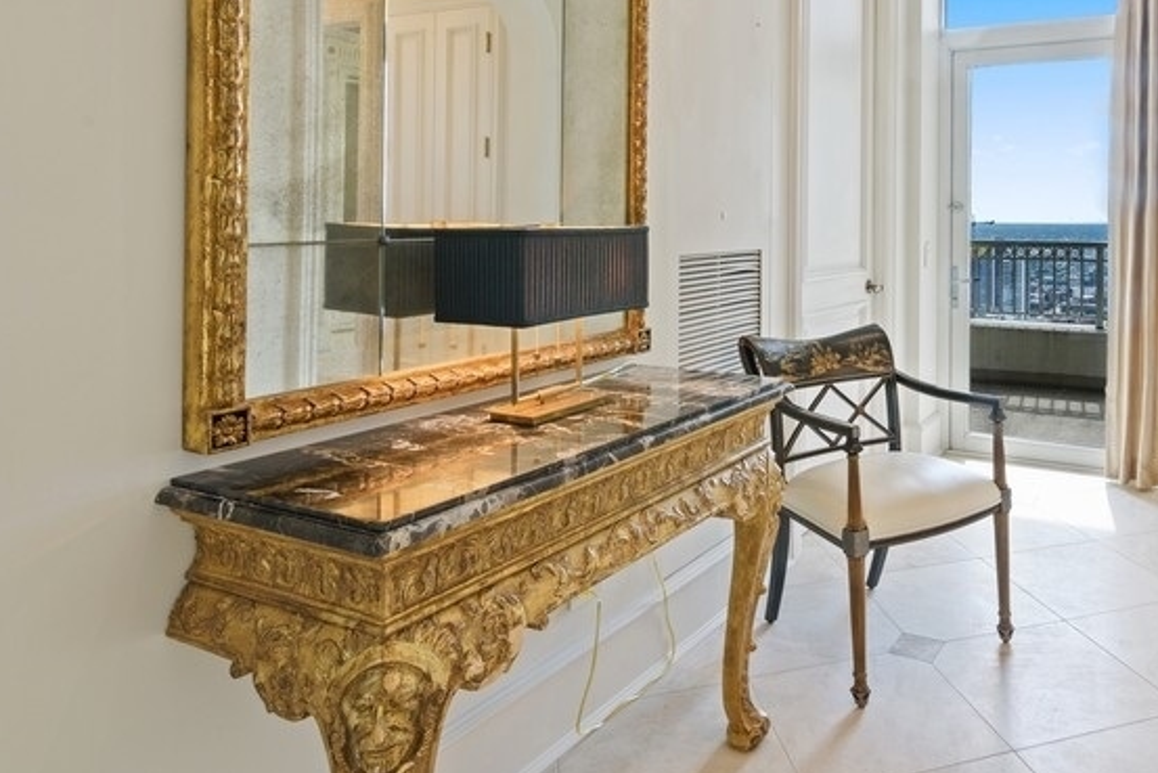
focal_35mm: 26
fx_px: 837
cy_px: 207
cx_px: 818
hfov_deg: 66.5
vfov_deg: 48.0
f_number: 8
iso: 320
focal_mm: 16
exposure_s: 1/6
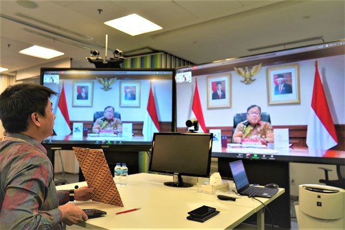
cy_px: 115
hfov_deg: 65.5
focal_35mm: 28
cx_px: 172
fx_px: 268
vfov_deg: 46.4
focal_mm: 28
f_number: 4
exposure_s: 1/160
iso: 800
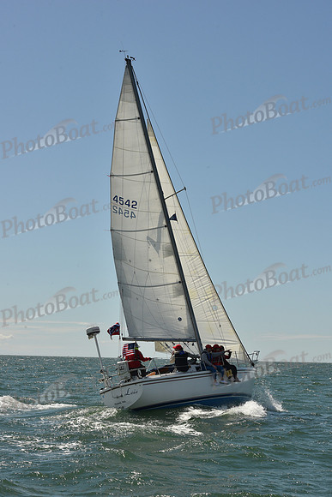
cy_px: 248
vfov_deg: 28.8
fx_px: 968
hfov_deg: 19.5
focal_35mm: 70
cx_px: 166
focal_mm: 70
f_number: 13
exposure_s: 1/800
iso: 320
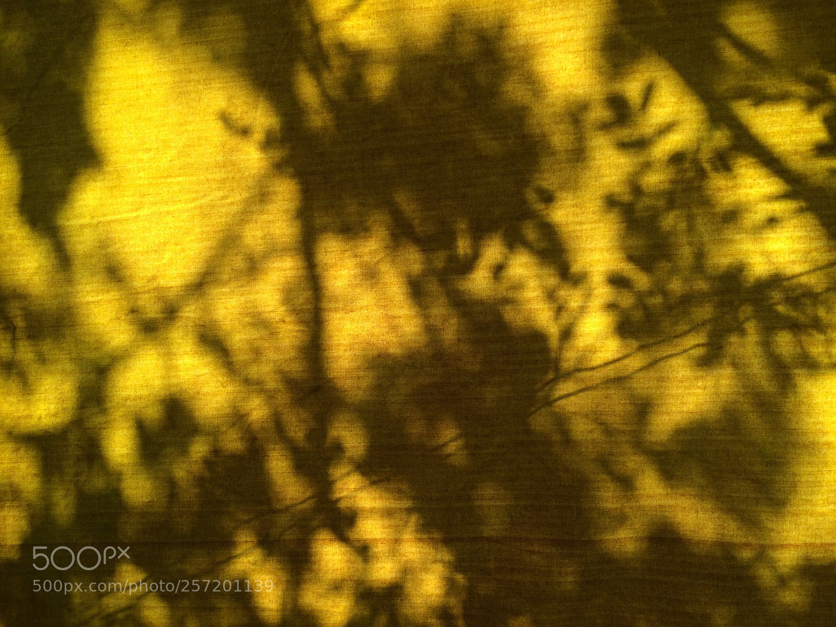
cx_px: 418
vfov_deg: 48.2
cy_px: 314
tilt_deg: -1.2
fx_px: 700
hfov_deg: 61.7
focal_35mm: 29
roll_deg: -0.5
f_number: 2.2
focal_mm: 4.15
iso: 32
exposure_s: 1/131
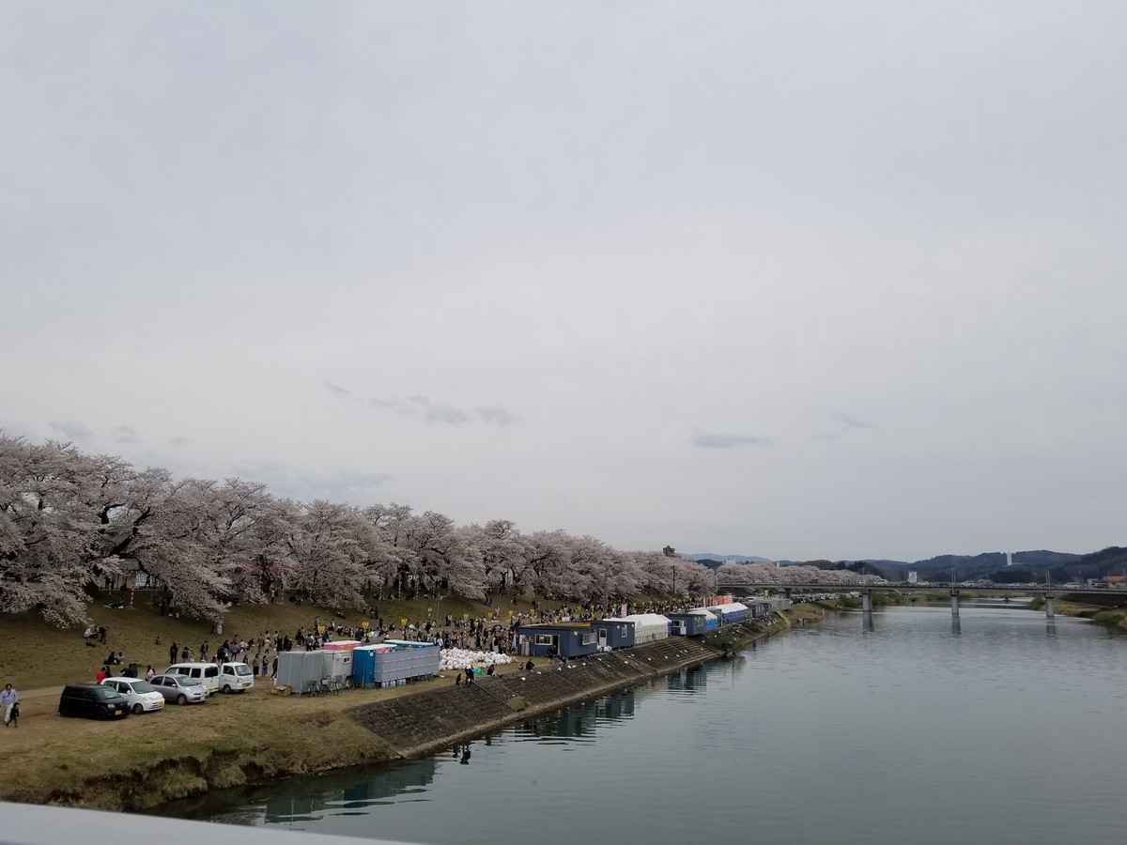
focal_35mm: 26
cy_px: 422
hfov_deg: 67.3
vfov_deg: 53.1
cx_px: 564
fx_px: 846
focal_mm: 4.25
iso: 50
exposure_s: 1/1820
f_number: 1.7
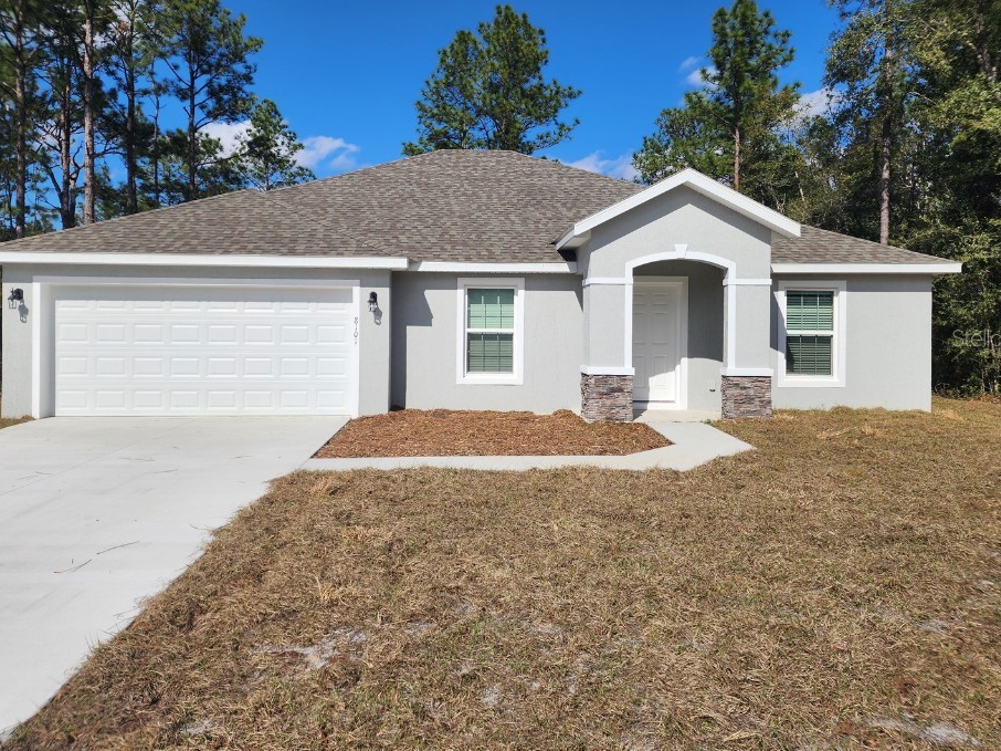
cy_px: 337
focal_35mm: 26
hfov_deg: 67.3
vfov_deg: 52.9
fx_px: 752
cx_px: 491
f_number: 1.8
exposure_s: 1/2151
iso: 12
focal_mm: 6.4
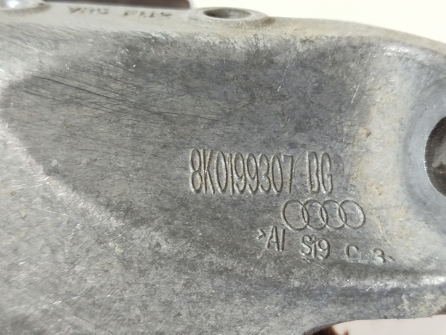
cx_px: 223
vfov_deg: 30.3
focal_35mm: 48
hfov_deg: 39.7
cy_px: 168
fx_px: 618
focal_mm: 5.31
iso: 500
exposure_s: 1/33
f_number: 1.7
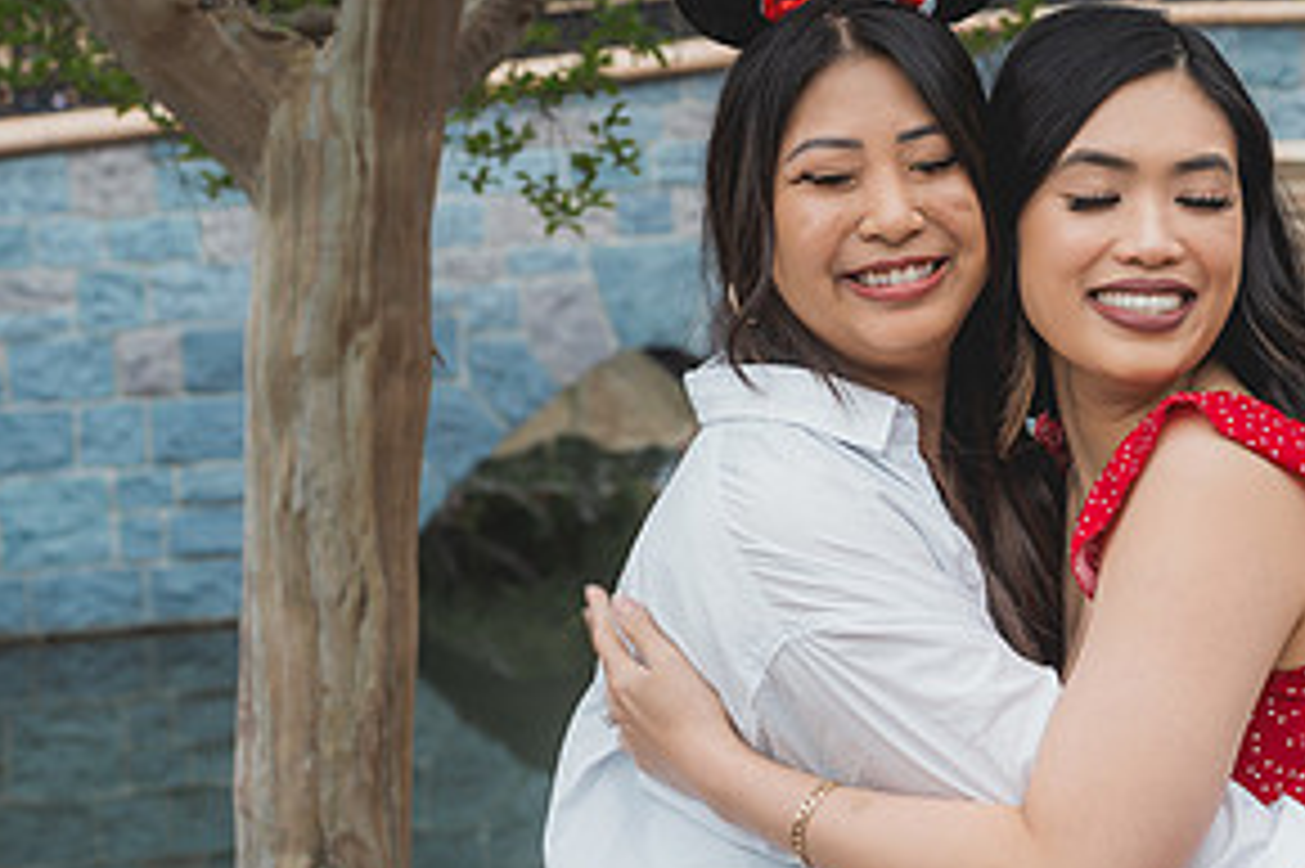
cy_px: 326
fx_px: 3623
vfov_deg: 13.7
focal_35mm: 100
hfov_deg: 20.2
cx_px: 1076
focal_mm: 50
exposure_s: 1/160
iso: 250
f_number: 4.5
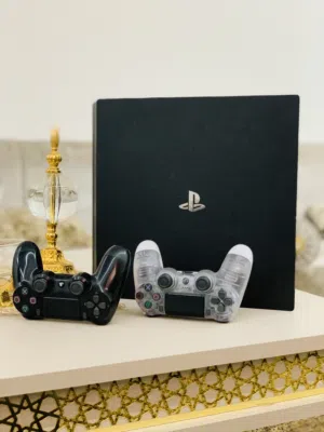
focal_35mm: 52
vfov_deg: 36.8
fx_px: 649
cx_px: 162
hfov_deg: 28.0
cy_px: 216
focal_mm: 6
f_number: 2.4
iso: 320
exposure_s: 1/50
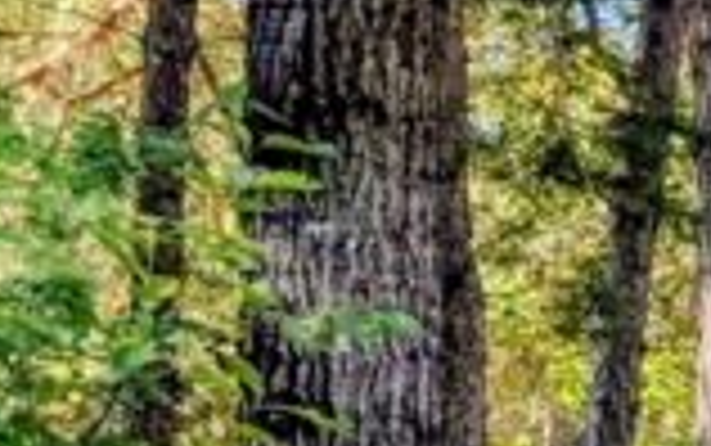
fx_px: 3316
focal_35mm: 171
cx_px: 2320
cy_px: 676
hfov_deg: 9.1
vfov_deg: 7.5
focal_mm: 6.81
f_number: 1.85
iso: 39
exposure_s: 1/468
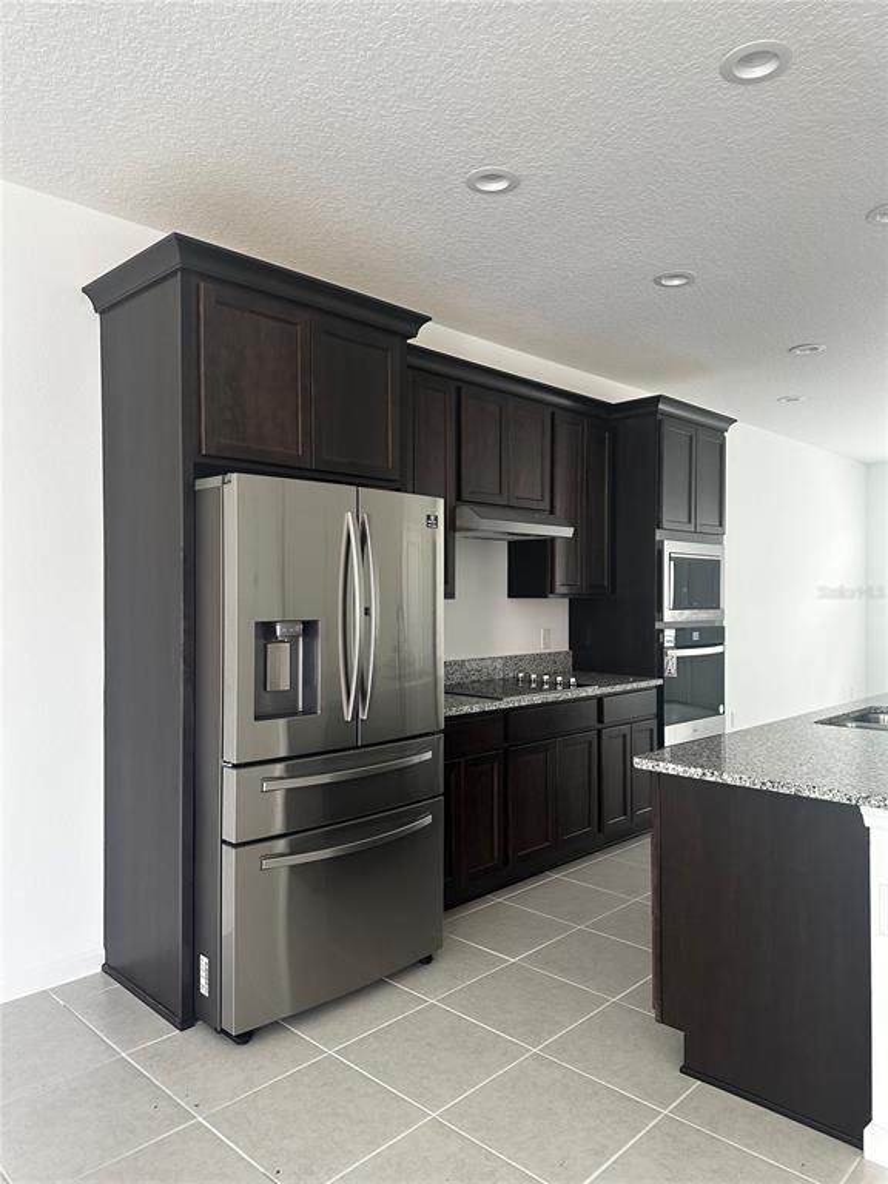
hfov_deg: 56.8
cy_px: 592
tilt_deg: +0.4
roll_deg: -0.7
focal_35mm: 24
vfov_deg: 71.6
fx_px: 821
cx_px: 444
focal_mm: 6.86
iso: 160
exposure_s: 1/121
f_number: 1.78
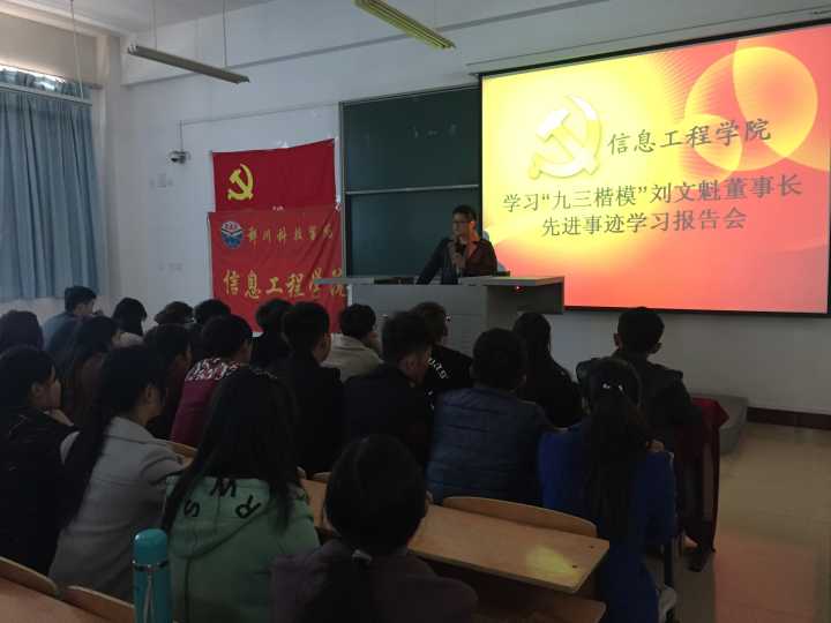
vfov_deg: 48.2
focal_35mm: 29
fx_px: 696
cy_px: 312
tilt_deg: -6.8
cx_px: 416
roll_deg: +0.0
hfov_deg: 61.7
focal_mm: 4.15
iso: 200
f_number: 2.2
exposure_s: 1/33
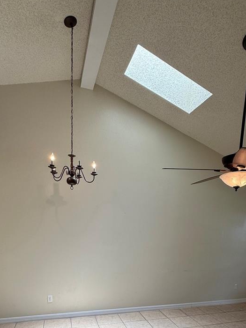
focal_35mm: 24
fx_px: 227
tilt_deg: -8.8
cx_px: 134
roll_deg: -1.9
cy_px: 261
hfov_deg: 56.7
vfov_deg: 65.4
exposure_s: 1/120
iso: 64
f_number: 2.2
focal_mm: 2.22
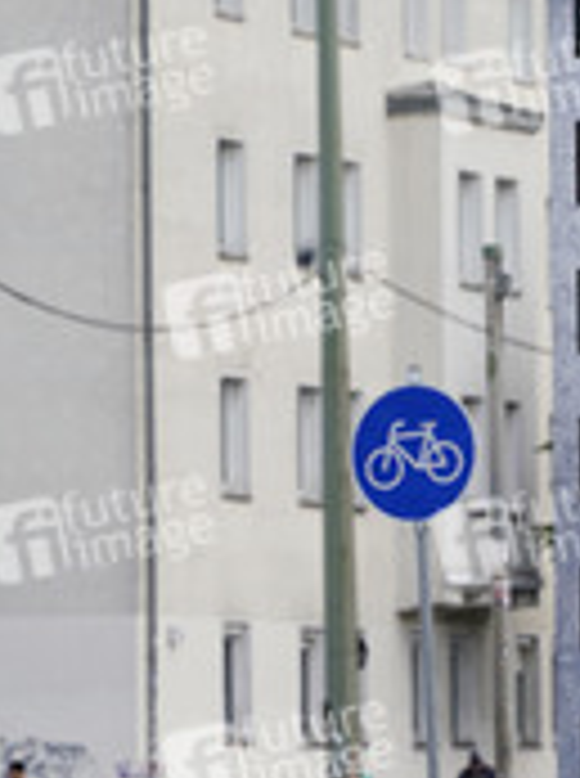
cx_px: 609
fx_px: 9463
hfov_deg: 3.5
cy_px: 193
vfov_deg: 4.7
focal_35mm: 422
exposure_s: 1/400
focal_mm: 168
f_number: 8
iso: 320
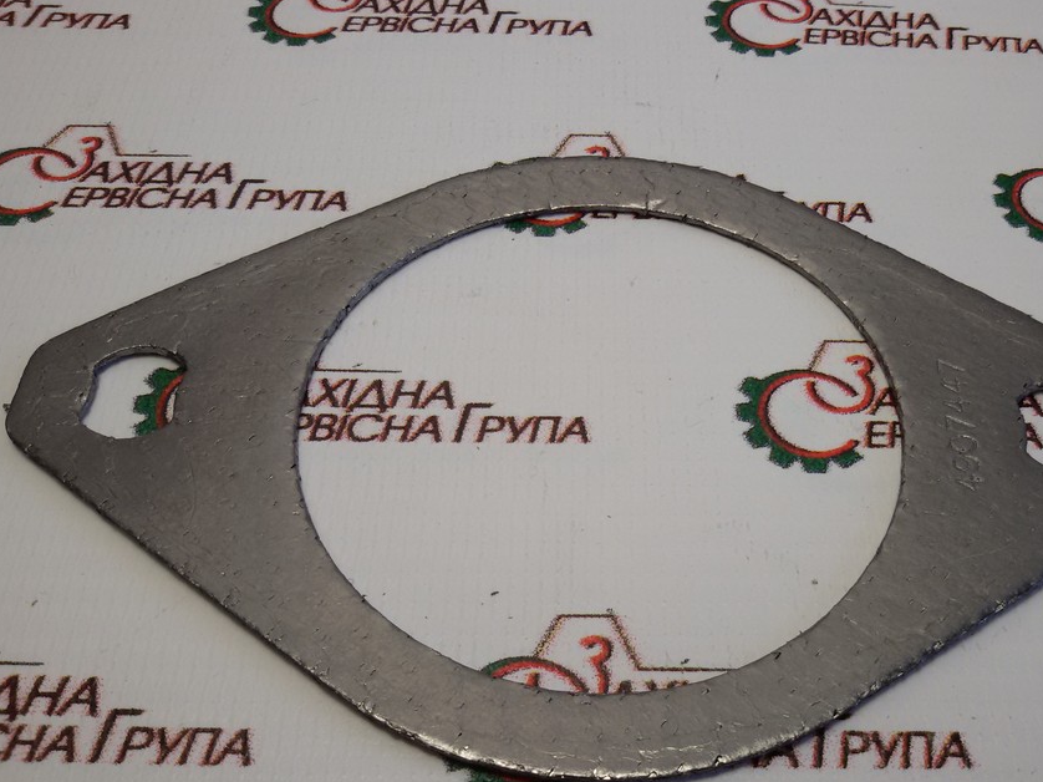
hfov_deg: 49.9
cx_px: 616
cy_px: 464
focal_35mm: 37
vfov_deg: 38.5
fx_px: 1115
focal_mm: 2.93
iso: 40
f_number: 2.4
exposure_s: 1/100
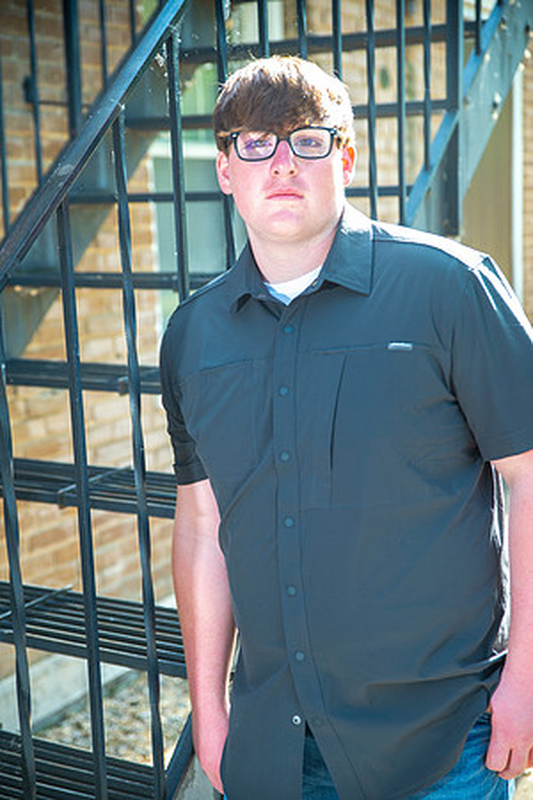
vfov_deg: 34.5
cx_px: 266
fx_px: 1288
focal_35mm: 58
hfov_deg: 23.4
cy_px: 400
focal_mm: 58
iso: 320
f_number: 3.2
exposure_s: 1/200
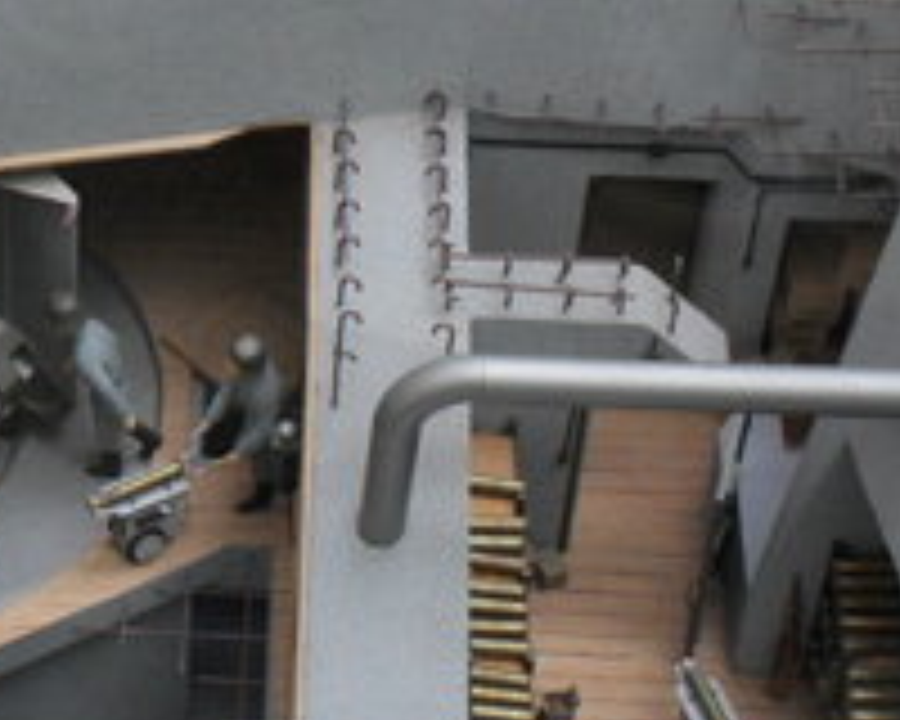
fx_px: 3010
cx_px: 256
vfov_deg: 13.6
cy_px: 454
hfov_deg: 16.9
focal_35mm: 113
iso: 320
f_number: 4.8
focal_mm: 10.5
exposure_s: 1/45
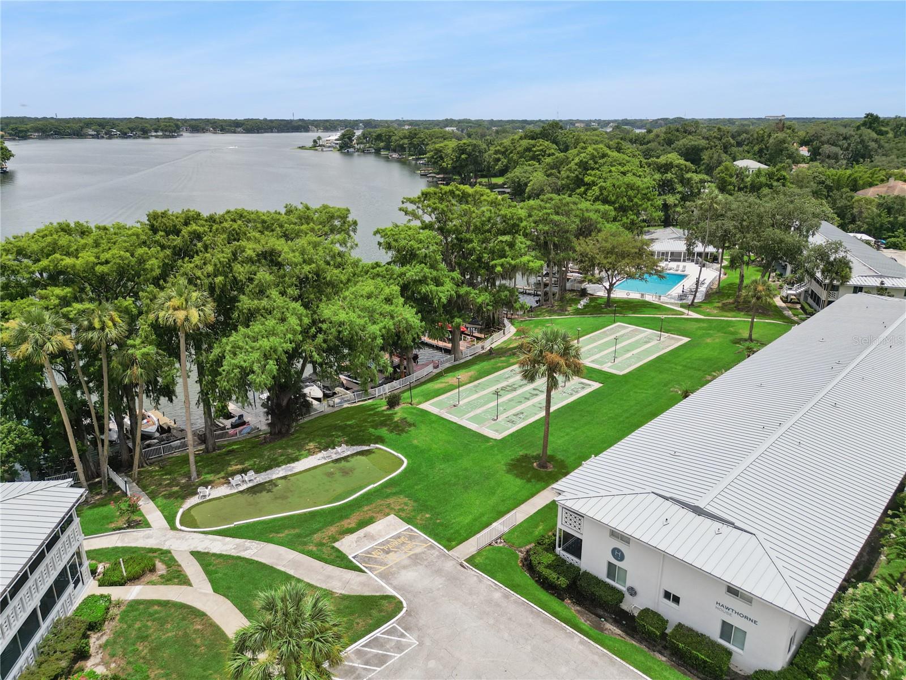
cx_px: 453
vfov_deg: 56.8
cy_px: 340
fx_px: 628
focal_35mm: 24
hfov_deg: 71.6
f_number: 1.7
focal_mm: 6.7
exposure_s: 1/6000
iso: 120
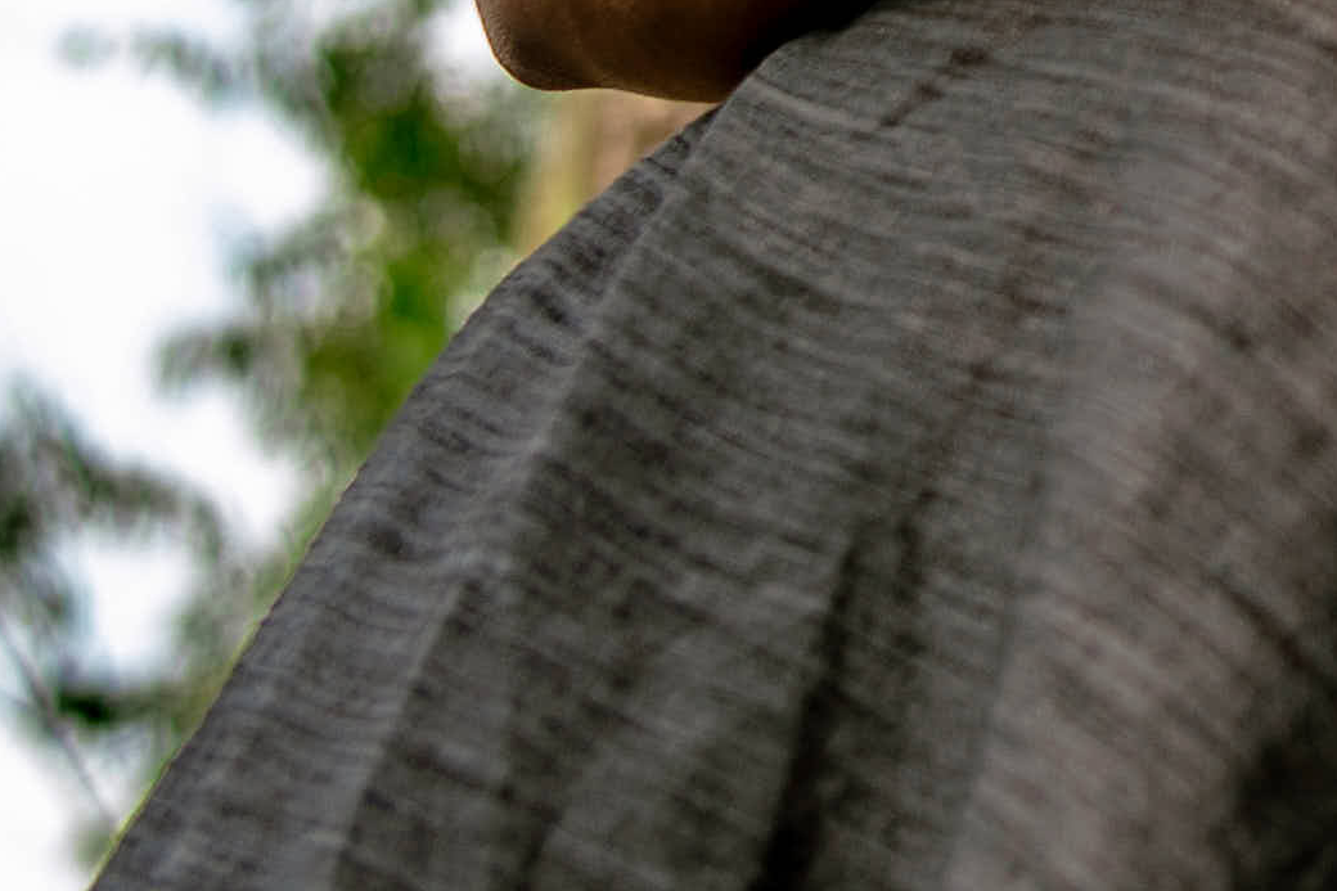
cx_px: 3030
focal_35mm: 202
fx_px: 7500
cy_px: -990
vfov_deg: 6.6
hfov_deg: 9.3
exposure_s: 1/320
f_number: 2.8
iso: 50
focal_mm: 35
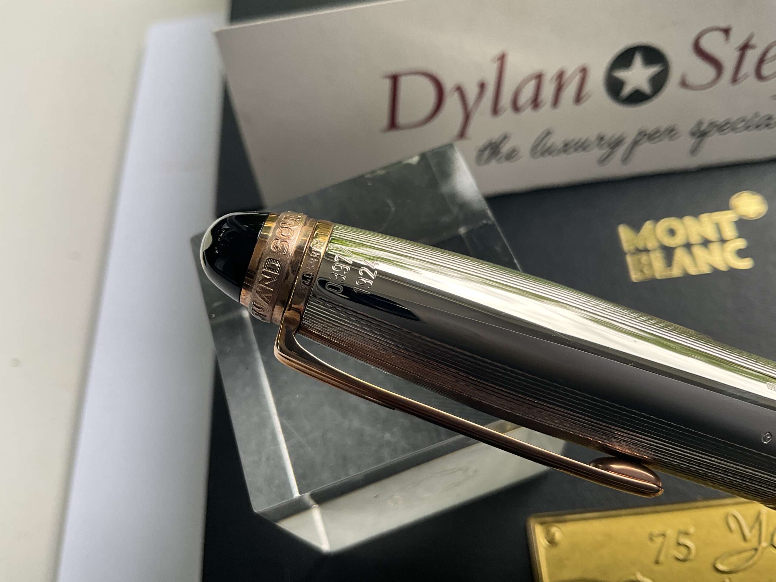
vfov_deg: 48.2
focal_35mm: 29
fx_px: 650
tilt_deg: -61.9
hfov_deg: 61.7
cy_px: 291
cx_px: 388
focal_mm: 3
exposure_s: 1/122
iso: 50
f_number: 1.8
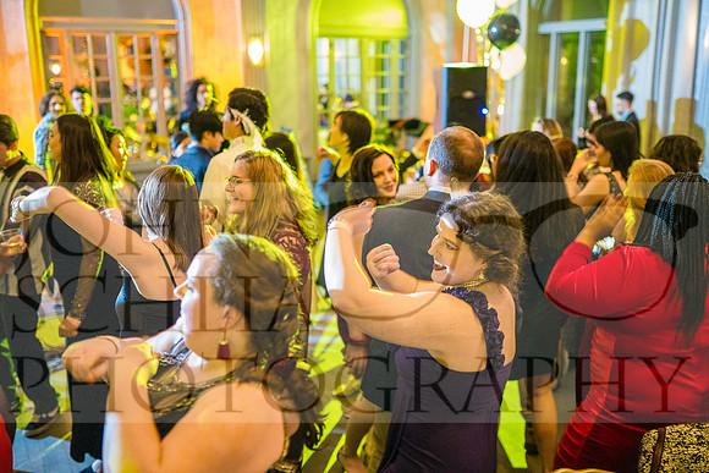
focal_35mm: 35
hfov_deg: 54.4
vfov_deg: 37.9
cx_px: 354
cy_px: 236
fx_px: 689
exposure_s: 1/50
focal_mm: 35
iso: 8000
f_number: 1.4
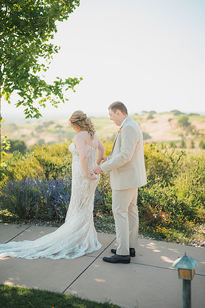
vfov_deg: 39.6
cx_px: 102
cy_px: 154
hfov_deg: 27.0
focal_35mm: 50
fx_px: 427
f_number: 1.4
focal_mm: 50
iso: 50
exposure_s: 1/1250
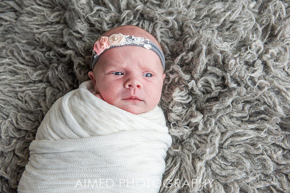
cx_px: 145
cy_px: 96
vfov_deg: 27.0
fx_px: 403
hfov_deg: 39.6
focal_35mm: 50
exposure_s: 1/200
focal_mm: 50
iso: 320
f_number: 4.5
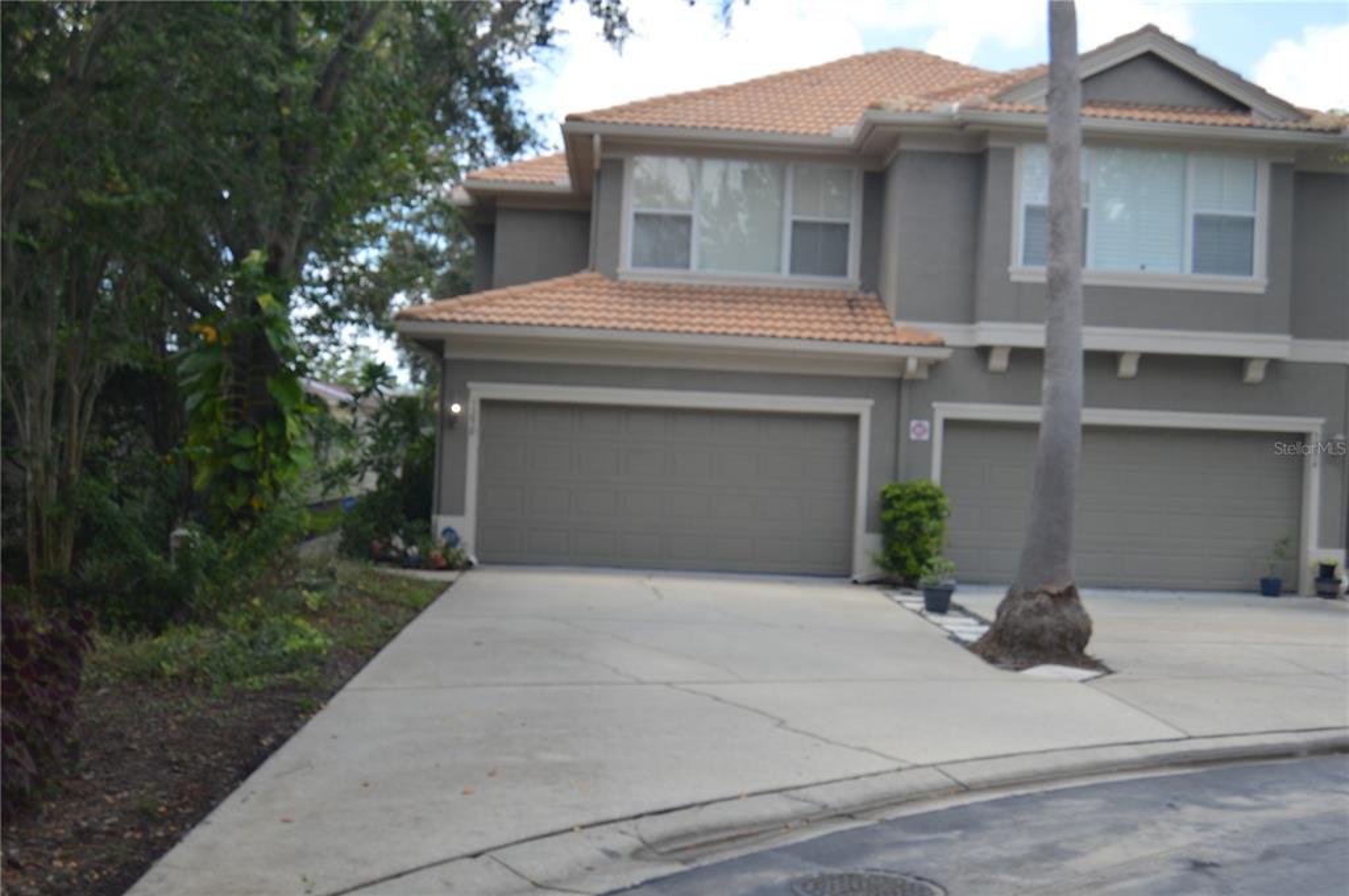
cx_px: 674
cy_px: 448
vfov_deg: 34.1
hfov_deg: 49.6
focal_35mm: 39
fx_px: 1460
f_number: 6.3
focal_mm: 26
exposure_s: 1/160
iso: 100
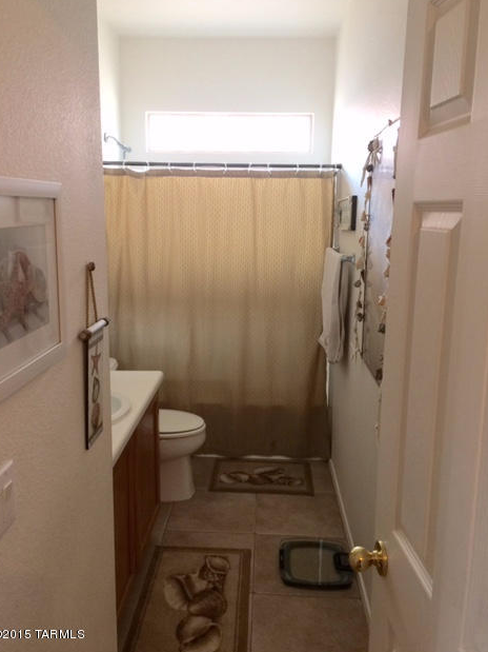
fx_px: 564
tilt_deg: -10.0
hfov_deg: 46.8
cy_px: 322
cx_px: 239
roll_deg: -1.3
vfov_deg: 60.0
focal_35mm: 30
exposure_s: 1/15
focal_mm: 4.15
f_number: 2.2
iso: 40
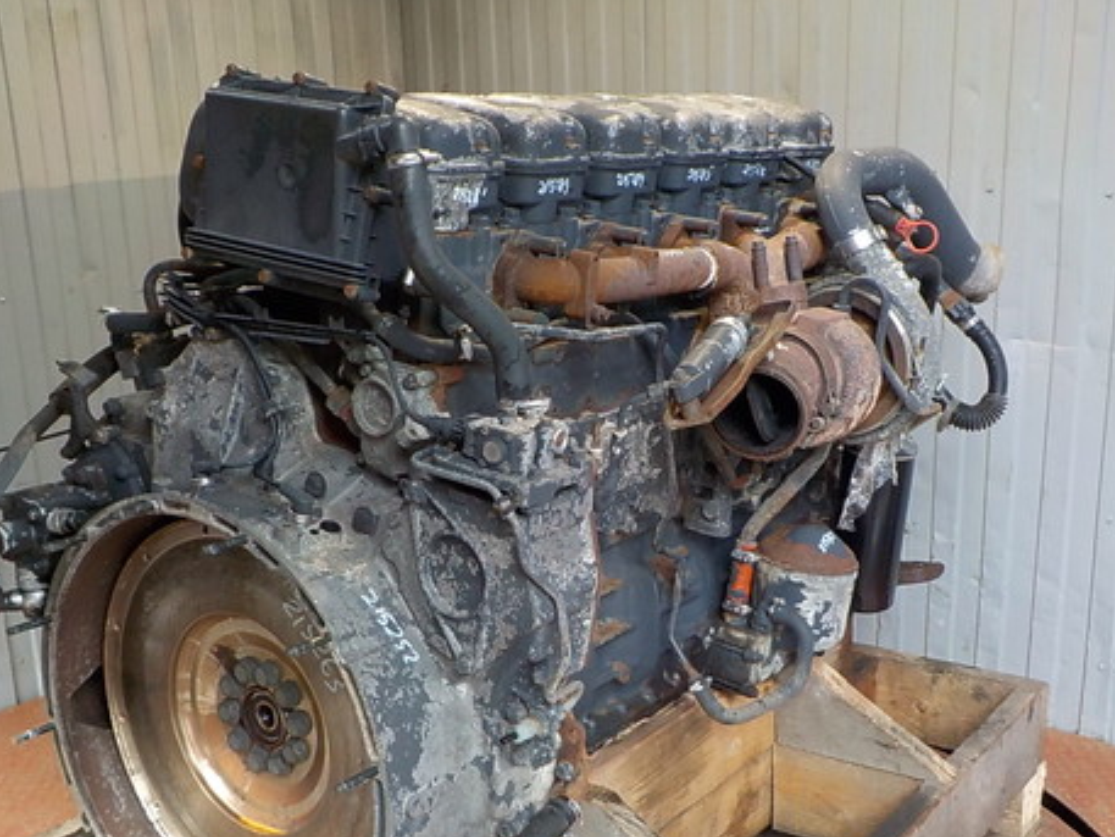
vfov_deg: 34.2
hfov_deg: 44.8
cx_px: 571
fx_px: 1353
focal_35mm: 42
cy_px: 520
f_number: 3.3
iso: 160
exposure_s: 1/30
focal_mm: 4.1
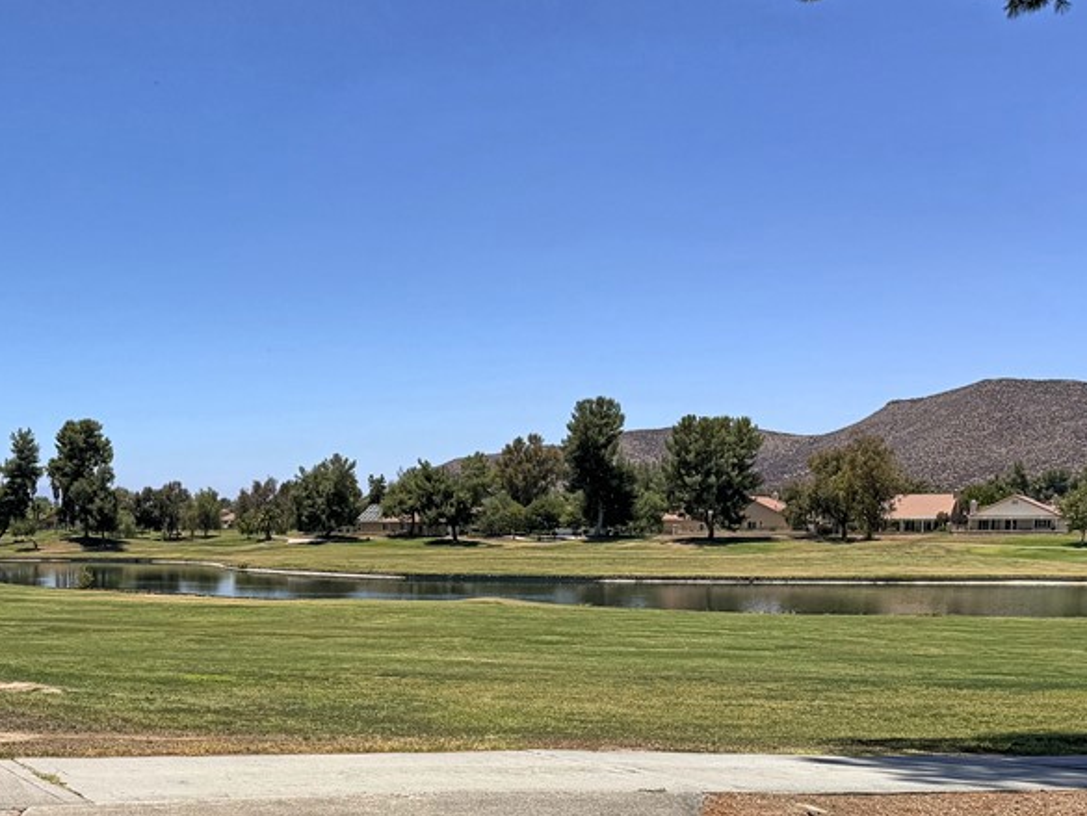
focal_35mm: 42
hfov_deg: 42.9
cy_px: 649
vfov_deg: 33.4
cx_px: 229
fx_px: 1319
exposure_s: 1/6173
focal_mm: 6.8
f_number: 1.8
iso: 80
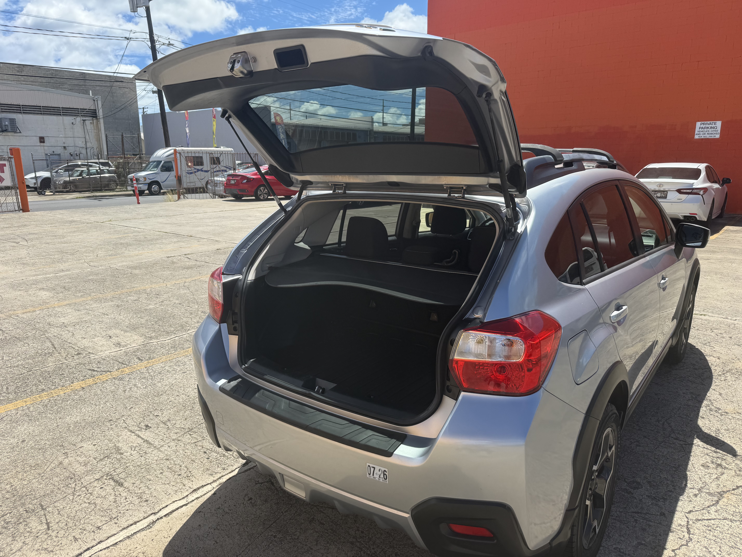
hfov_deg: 71.6
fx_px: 514
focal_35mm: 24
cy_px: 278
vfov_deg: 56.8
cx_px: 371
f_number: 1.78
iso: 80
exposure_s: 1/3759
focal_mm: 6.76
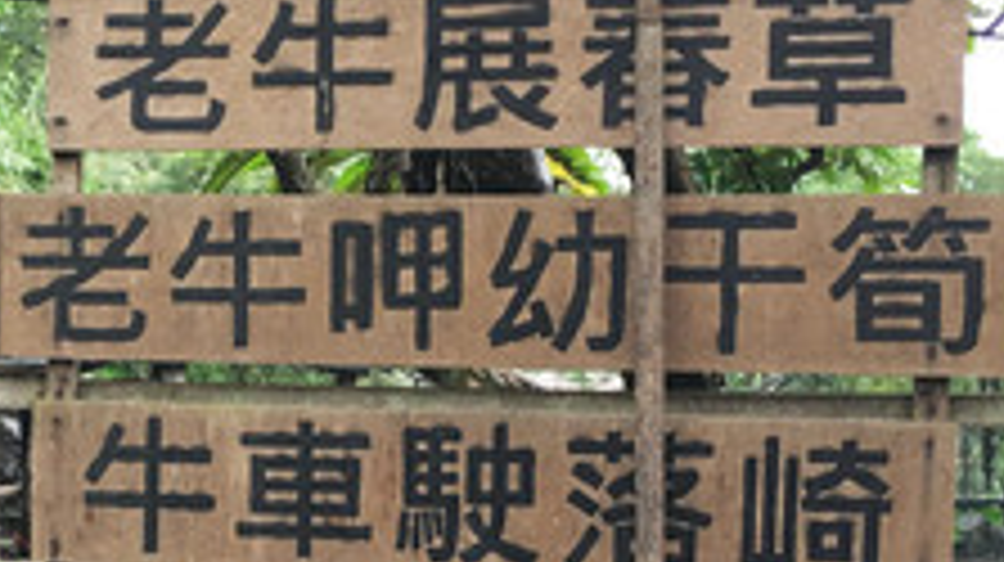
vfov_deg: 14.1
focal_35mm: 85
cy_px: 499
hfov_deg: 24.4
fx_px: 2261
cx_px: 131
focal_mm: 4.15
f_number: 2.2
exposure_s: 1/15
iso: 32
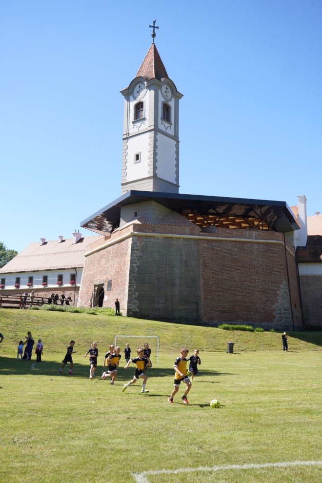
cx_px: 161
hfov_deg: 36.7
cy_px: 242
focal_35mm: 36
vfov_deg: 52.9
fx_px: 485
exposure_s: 1/500
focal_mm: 24.1
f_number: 4
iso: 100
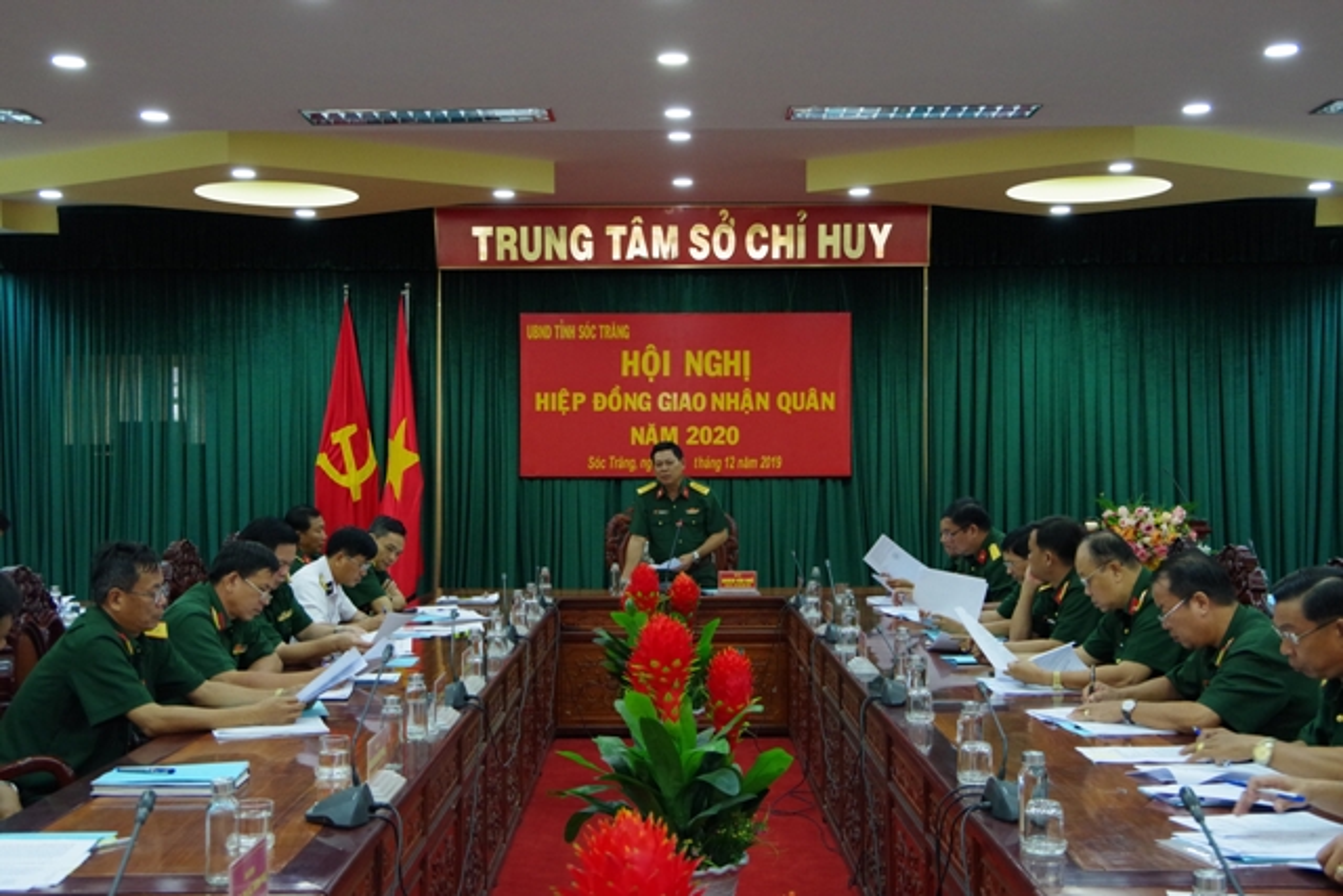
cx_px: 672
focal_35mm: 46
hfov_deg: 42.7
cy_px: 448
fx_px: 1716
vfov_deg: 29.3
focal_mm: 31
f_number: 5.6
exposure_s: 1/60
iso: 3200
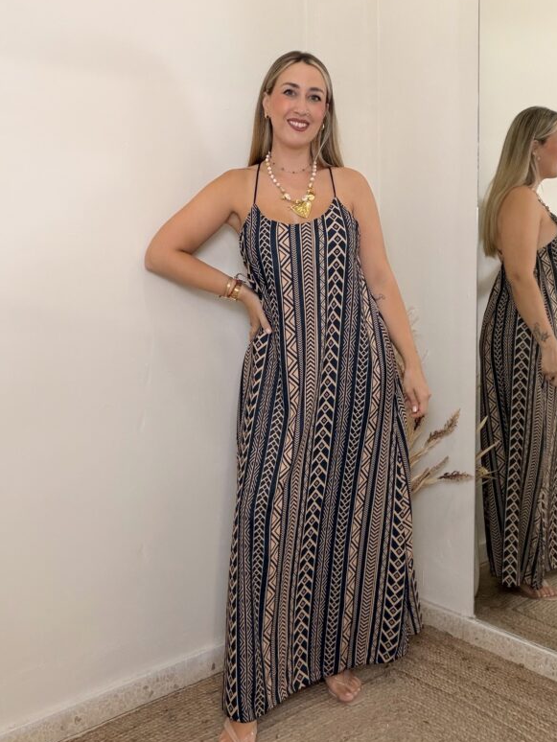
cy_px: 371
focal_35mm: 31
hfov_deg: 45.5
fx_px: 665
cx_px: 287
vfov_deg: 58.3
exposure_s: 1/50
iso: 100
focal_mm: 2.71
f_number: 1.9
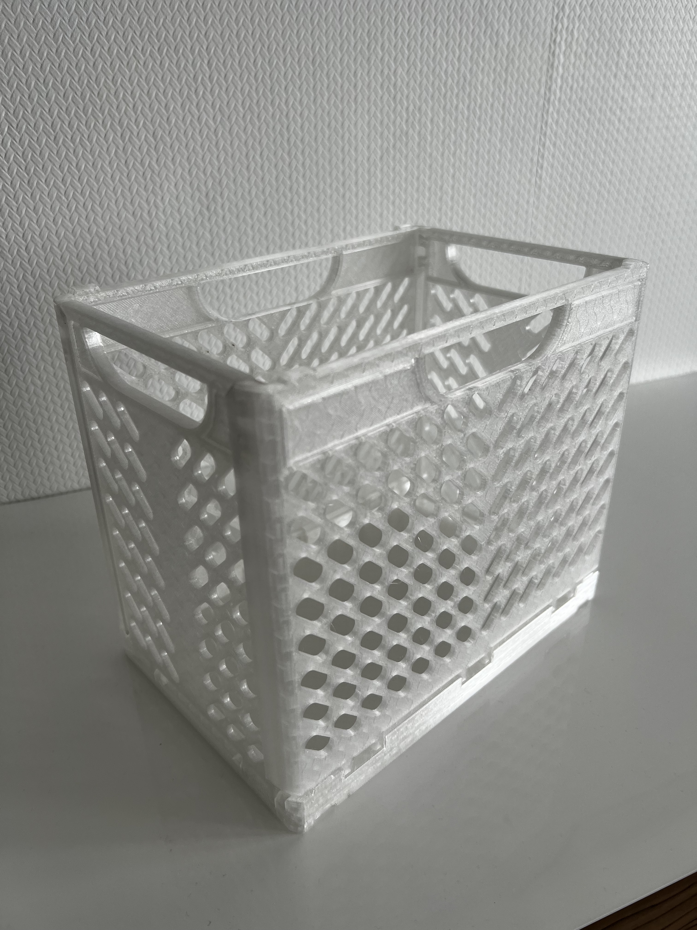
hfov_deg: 53.1
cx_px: 348
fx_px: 698
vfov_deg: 67.3
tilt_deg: -28.2
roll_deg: +0.8
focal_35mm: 26
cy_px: 465
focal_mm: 5.7
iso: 64
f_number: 1.5
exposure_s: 1/121
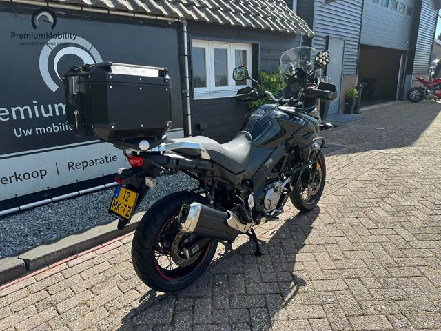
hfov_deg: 71.6
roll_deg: +0.6
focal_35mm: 24
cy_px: 166
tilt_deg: -15.9
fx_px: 306
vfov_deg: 56.8
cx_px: 220
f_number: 1.78
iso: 80
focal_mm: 6.86
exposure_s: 1/1949
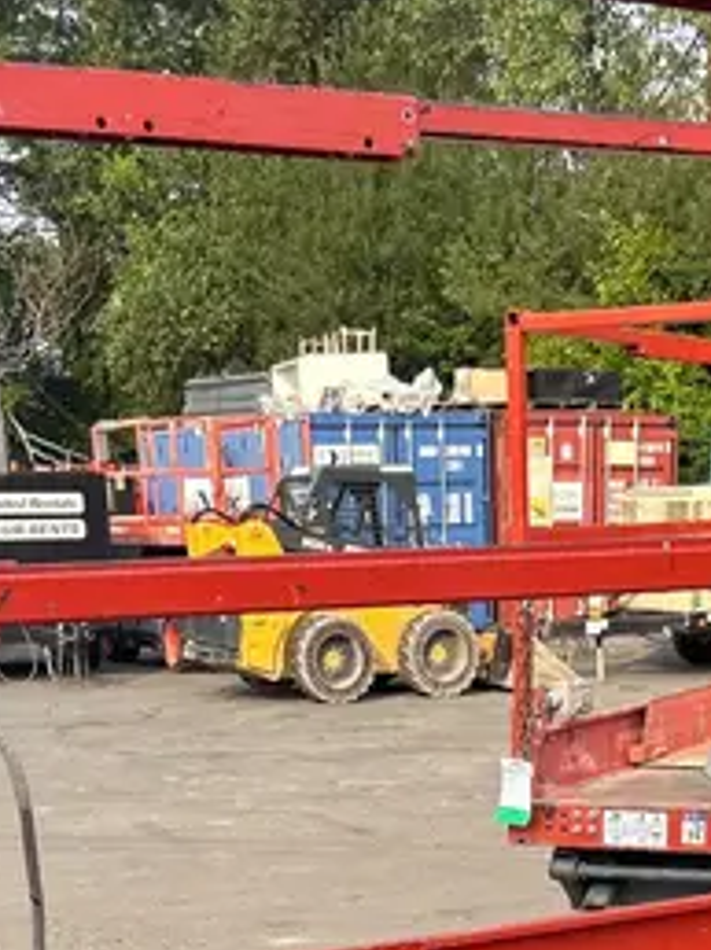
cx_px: 512
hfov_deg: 19.8
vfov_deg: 22.8
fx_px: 2030
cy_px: 1302
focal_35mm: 74
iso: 50
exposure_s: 1/1100
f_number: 1.5
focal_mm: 5.7
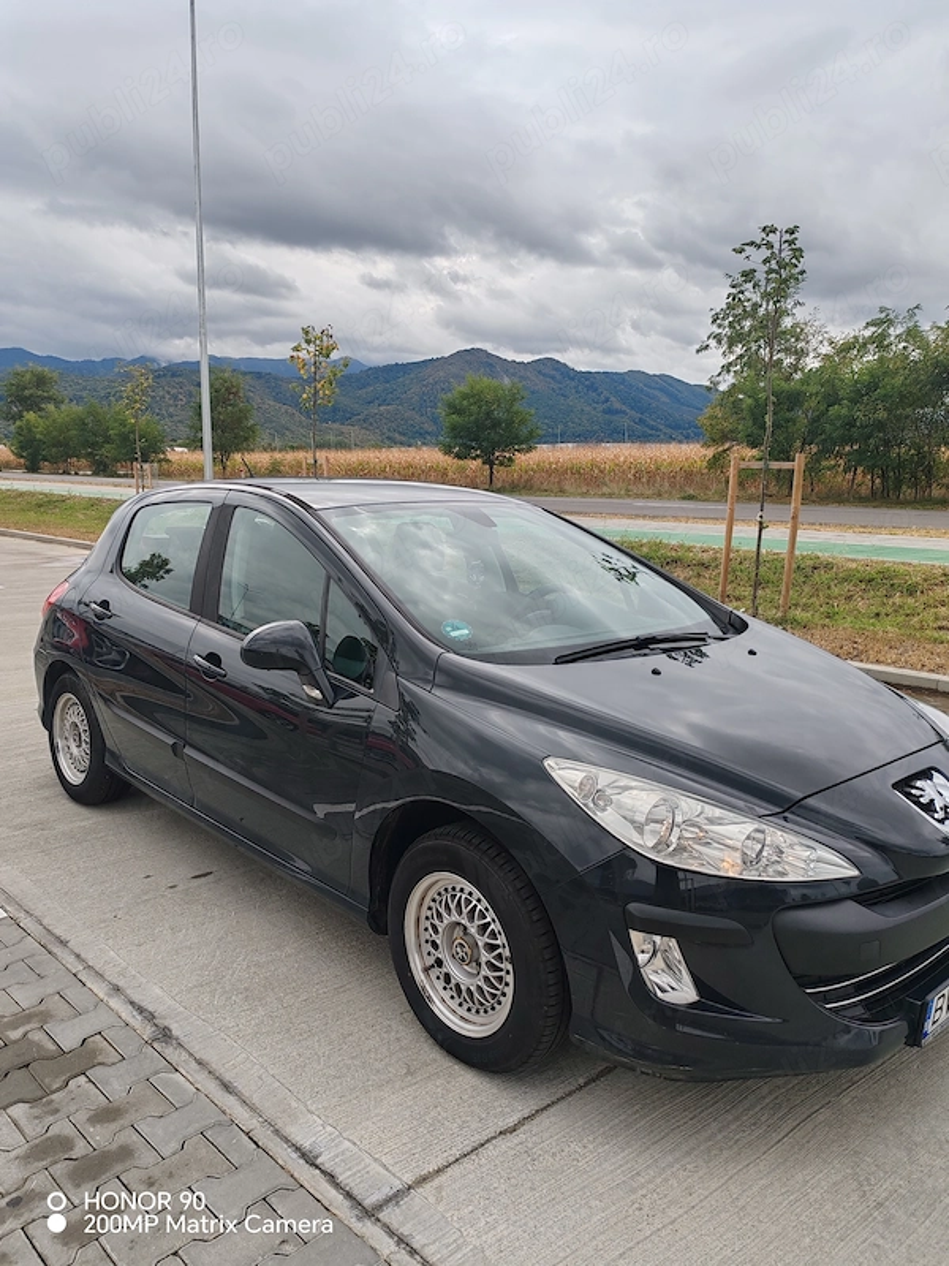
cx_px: 474
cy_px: 633
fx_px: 987
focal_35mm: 27
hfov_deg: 51.4
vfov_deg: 65.3
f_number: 1.9
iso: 50
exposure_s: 1/740
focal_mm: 6.12
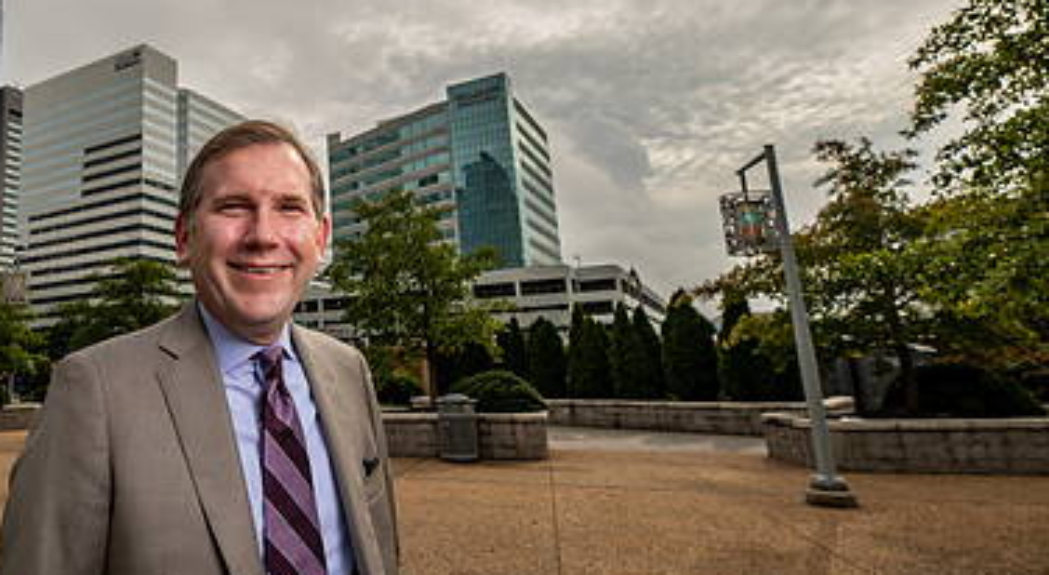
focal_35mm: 26
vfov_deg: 43.3
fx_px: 719
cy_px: 225
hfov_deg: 67.3
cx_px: 254
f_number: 4.5
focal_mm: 16
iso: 64
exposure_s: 1/800
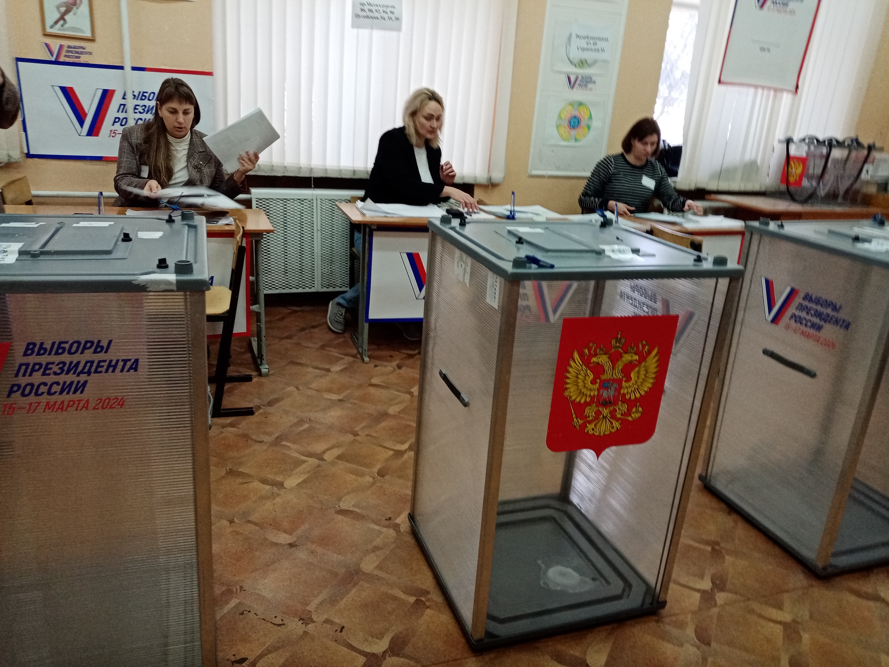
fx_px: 668
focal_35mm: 26
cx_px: 444
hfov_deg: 67.3
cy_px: 334
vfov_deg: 53.1
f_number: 1.8
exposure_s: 1/33.3
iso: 206
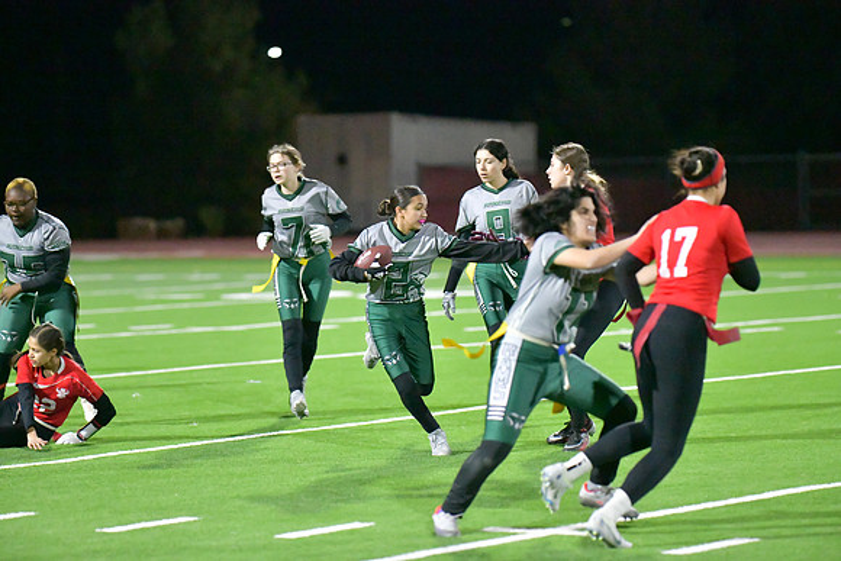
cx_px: 420
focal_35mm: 180
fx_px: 4206
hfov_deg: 11.4
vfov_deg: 7.6
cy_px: 280
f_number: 2.8
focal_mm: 180
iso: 25600
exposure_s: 1/3200
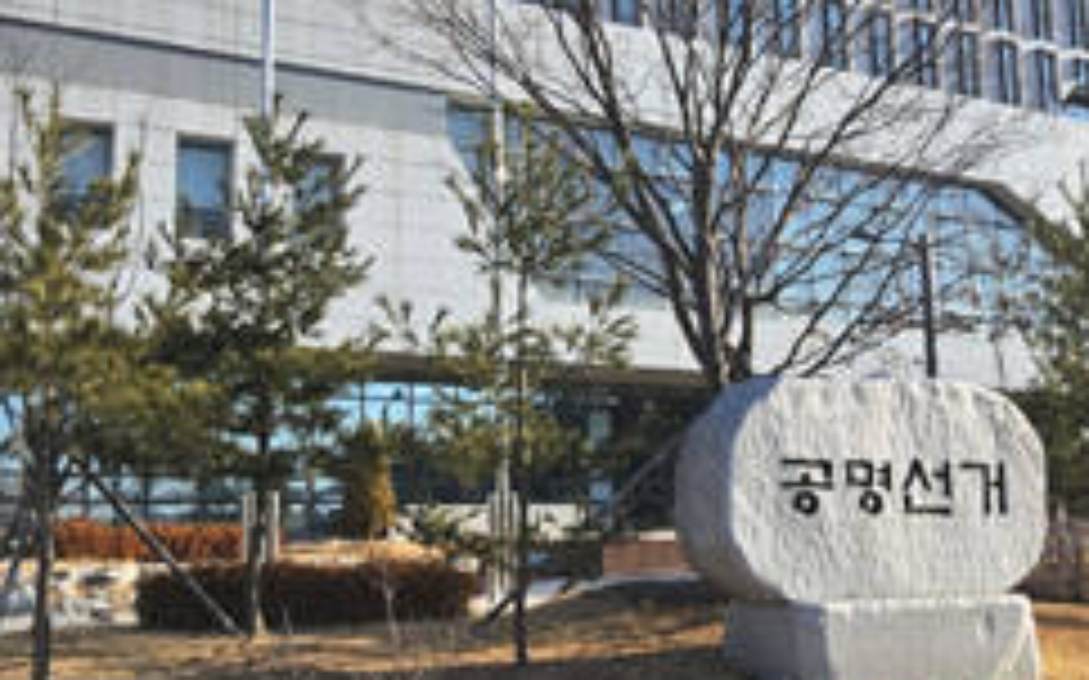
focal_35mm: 37
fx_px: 1098
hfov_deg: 52.7
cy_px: 365
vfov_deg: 34.4
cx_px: 518
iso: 50
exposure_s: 1/2333
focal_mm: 2.2
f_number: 2.2
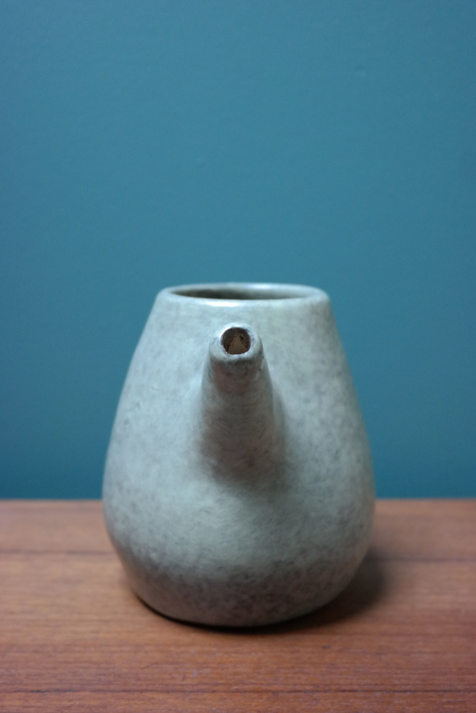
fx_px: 793
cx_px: 238
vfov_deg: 48.5
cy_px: 356
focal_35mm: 40
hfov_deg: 33.4
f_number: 4
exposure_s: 1/50
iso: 1600
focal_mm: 26
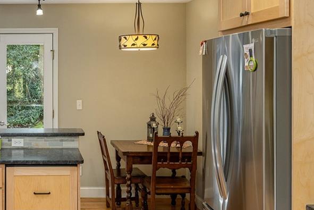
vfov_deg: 25.2
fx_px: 469
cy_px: 107
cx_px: 21
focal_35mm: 54
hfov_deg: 34.6
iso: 320
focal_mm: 15.5
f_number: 7.1
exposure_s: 1/40
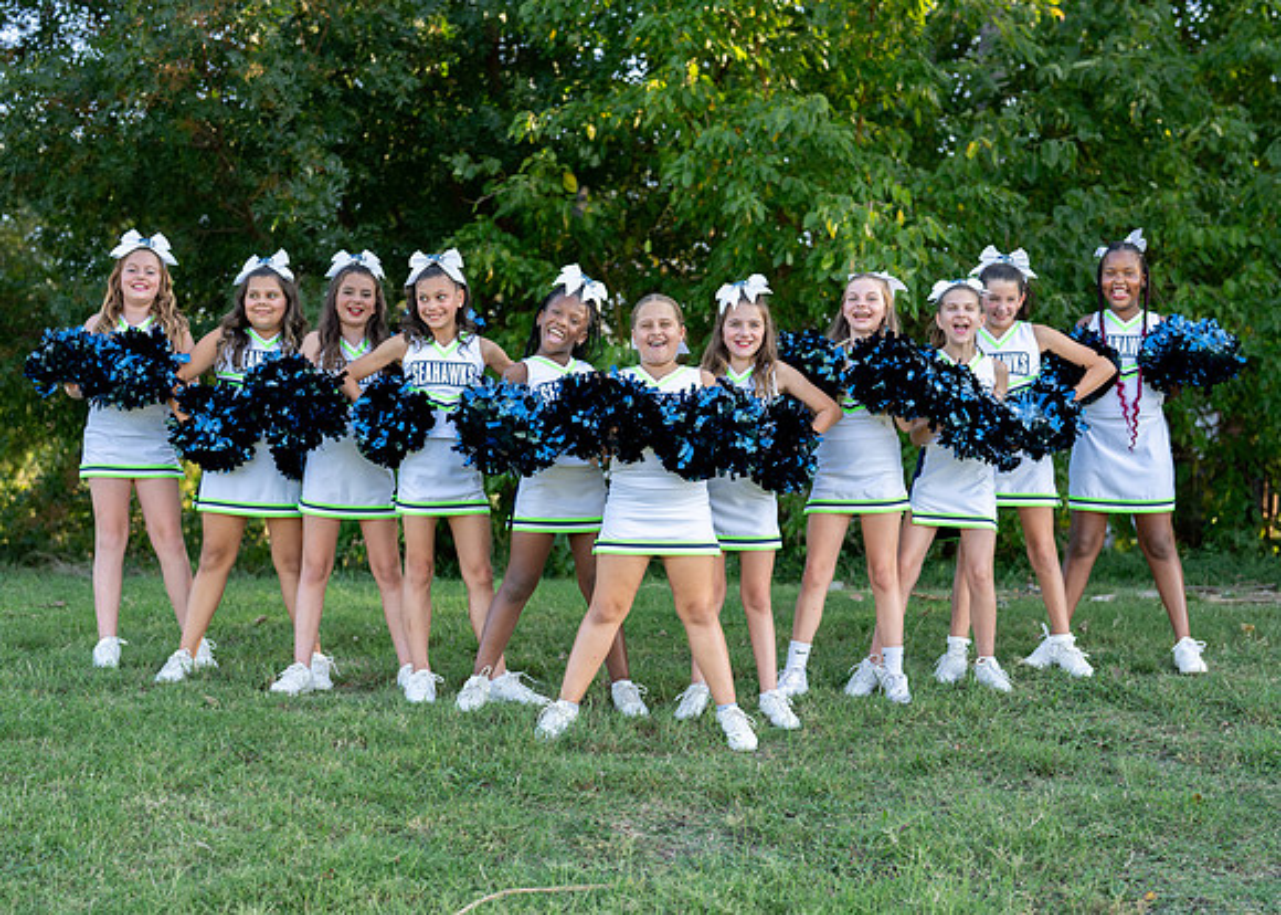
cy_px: 504
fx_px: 2138
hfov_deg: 33.4
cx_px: 673
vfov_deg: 24.1
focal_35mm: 59
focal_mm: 50
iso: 125
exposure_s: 1/640
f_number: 2.5
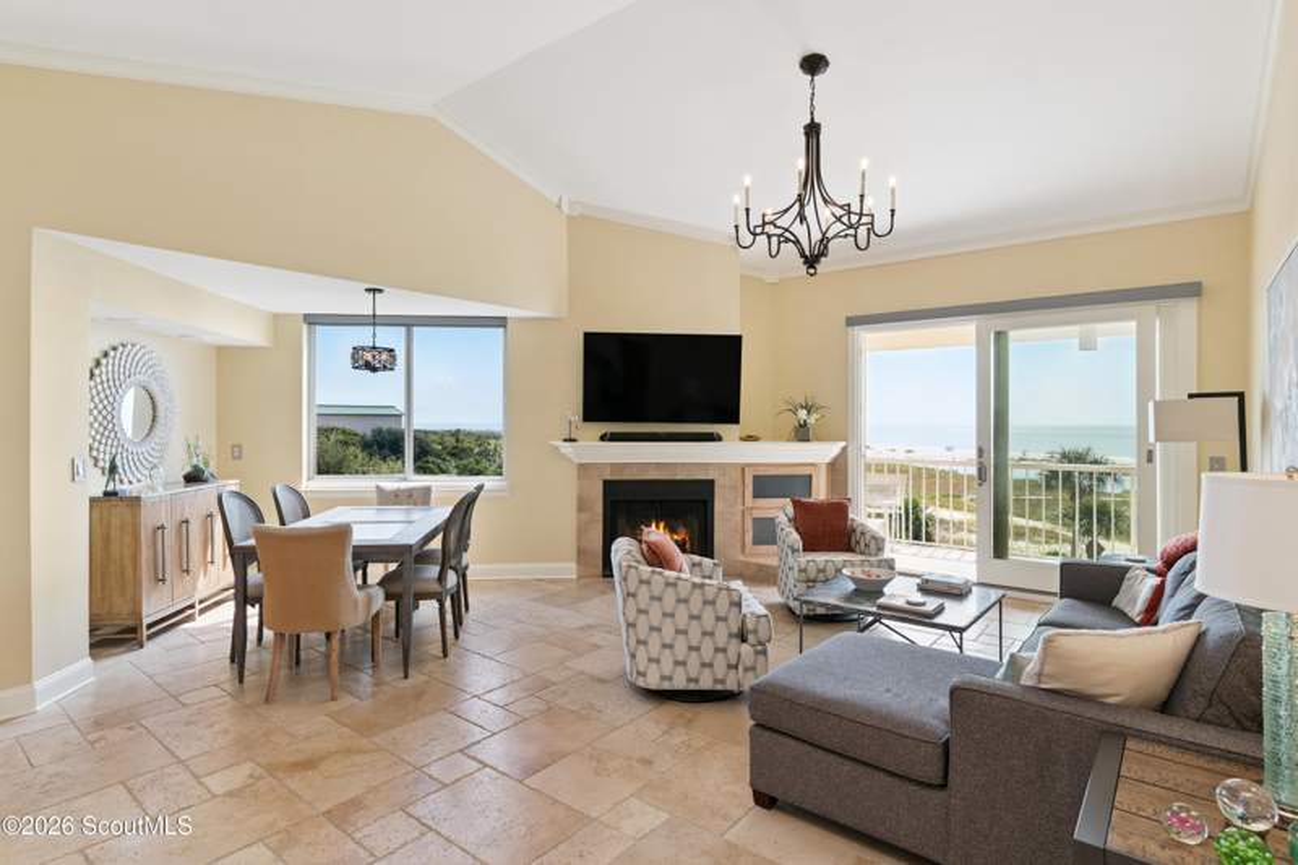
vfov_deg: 64.5
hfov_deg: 86.9
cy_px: 432
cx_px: 649
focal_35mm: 19
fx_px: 685
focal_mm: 19
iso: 250
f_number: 8
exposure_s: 1/25
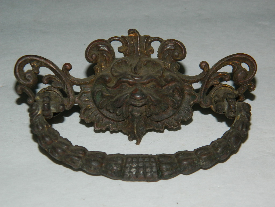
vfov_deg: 14.4
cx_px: 138
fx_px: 818
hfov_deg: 19.1
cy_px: 104
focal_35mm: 103
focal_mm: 18.6
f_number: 12.6
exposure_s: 1/60
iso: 200
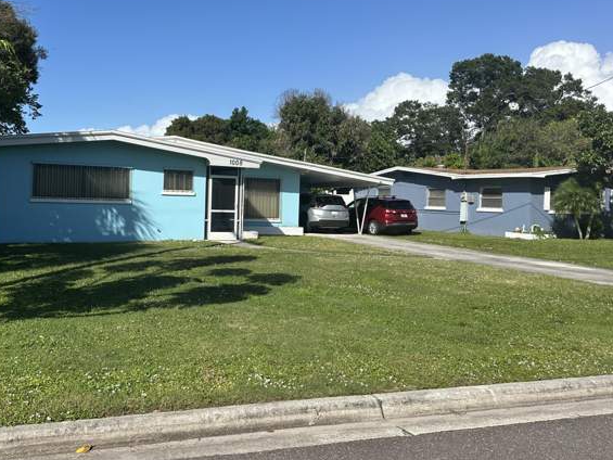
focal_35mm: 34
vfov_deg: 41.6
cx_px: 232
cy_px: 188
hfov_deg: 53.4
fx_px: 602
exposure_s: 1/5263
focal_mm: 6.86
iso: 80
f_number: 1.78
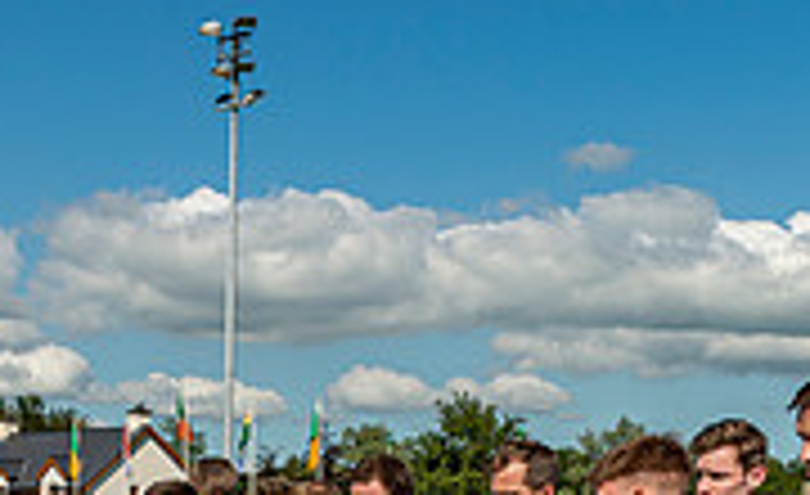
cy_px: 740
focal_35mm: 86
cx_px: 158
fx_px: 1887
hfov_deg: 23.8
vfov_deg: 14.0
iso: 100
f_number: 8
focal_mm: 26
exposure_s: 1/200
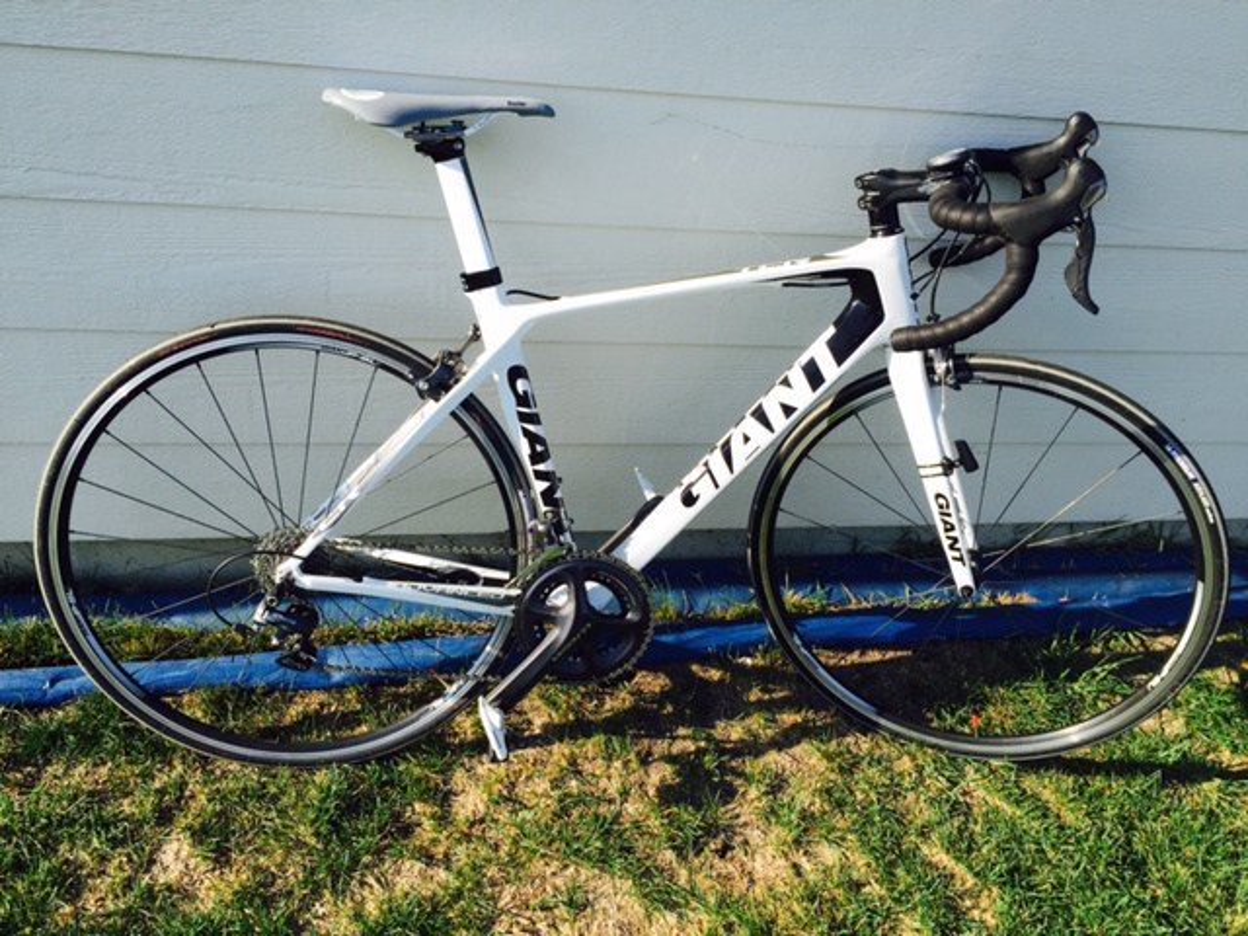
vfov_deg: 48.2
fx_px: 1046
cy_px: 468
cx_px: 624
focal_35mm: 29
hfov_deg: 61.7
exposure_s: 1/964
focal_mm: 4.15
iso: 32
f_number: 2.2
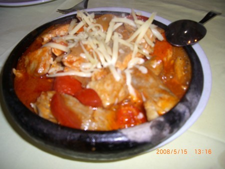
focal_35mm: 38
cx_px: 112
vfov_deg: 37.8
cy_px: 84
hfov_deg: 49.0
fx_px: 247
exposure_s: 1/60
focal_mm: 7.9
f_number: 2.8
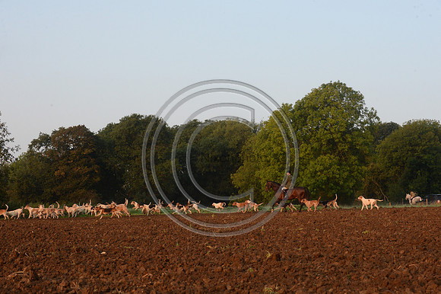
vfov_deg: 19.4
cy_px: 147
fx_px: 857
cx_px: 220
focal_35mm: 70
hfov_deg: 28.9
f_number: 9
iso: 2500
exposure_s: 1/500
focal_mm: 70
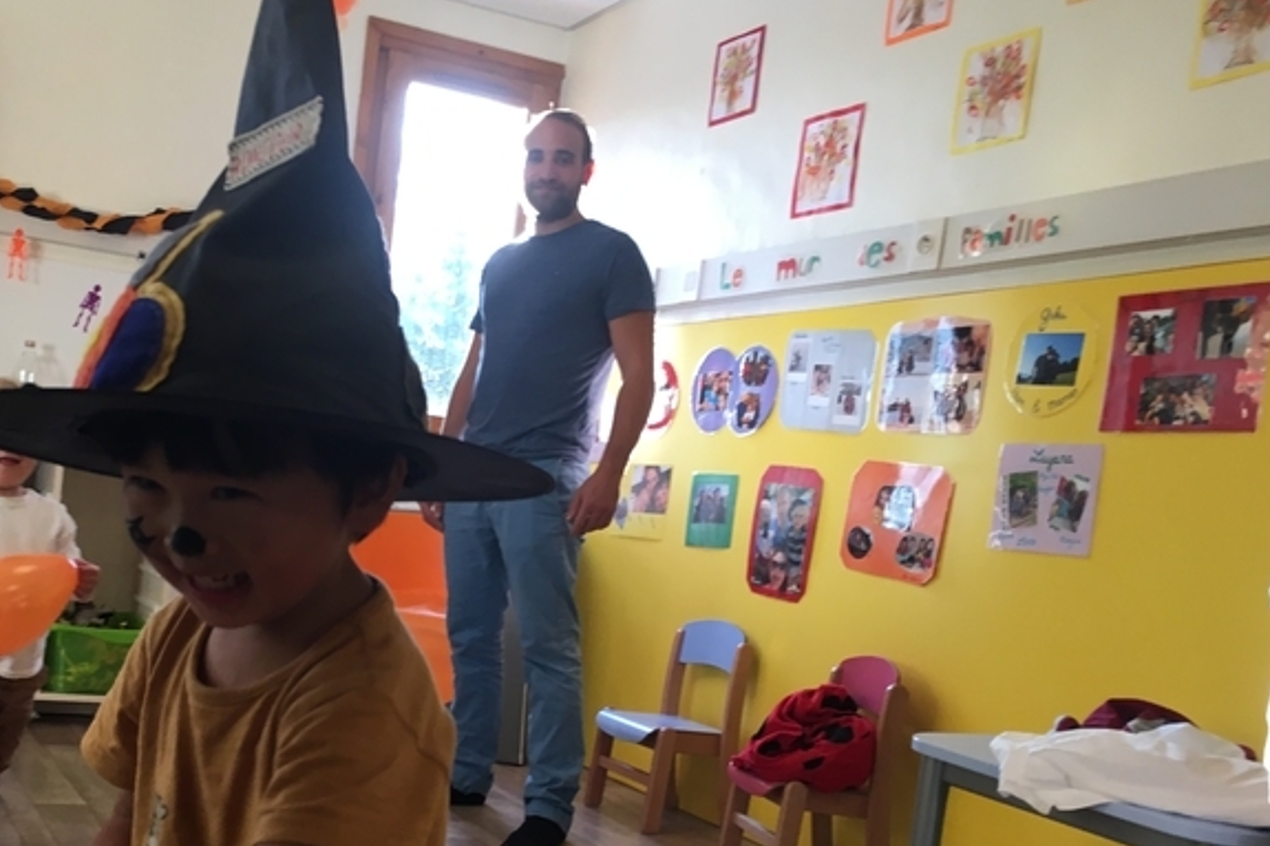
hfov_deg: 45.8
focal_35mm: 42
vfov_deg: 31.5
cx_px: 431
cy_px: 599
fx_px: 1481
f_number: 2.2
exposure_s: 1/33
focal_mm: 4.15
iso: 32
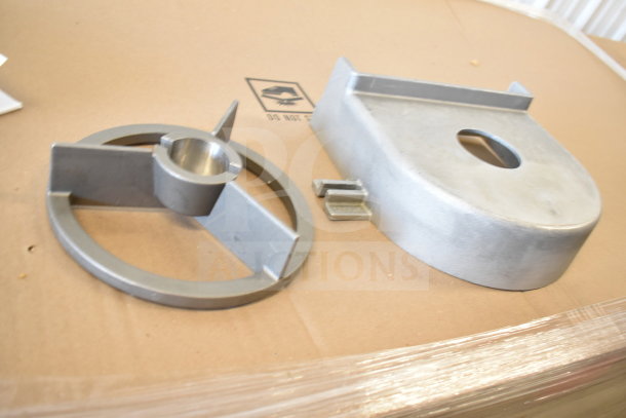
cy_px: 209
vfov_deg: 40.0
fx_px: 574
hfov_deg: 57.2
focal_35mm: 33
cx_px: 313
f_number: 3.8
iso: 900
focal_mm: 22
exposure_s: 1/30
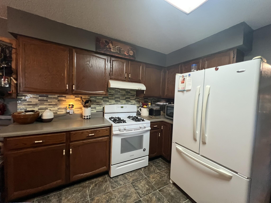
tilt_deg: -1.7
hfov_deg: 106.2
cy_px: 102
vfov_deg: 89.9
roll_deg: -2.8
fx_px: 102
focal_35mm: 13
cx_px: 136
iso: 500
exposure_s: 1/60
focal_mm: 1.57
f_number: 1.8
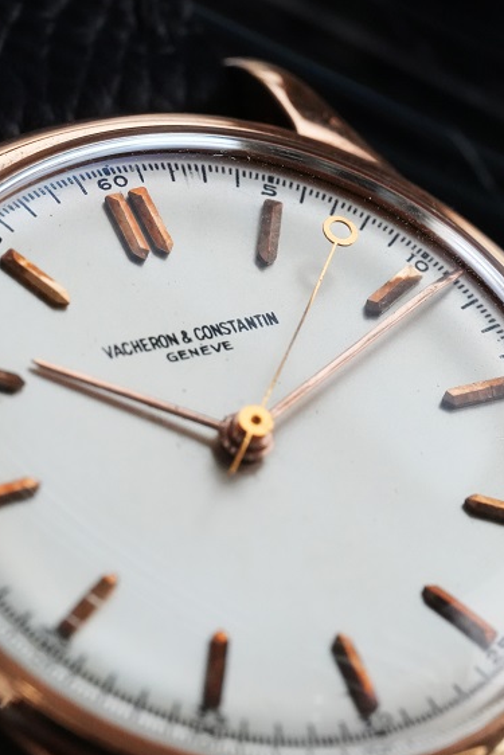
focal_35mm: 131
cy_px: 416
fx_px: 2749
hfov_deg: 10.5
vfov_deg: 15.6
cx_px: 284
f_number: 11
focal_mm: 105
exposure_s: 1/250
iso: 8000
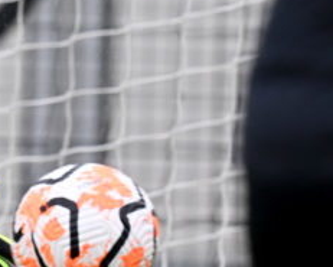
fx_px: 16407
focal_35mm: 1664
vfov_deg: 0.9
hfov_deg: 1.2
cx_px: -342
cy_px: 79
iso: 640
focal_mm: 400
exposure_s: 1/1250
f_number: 4
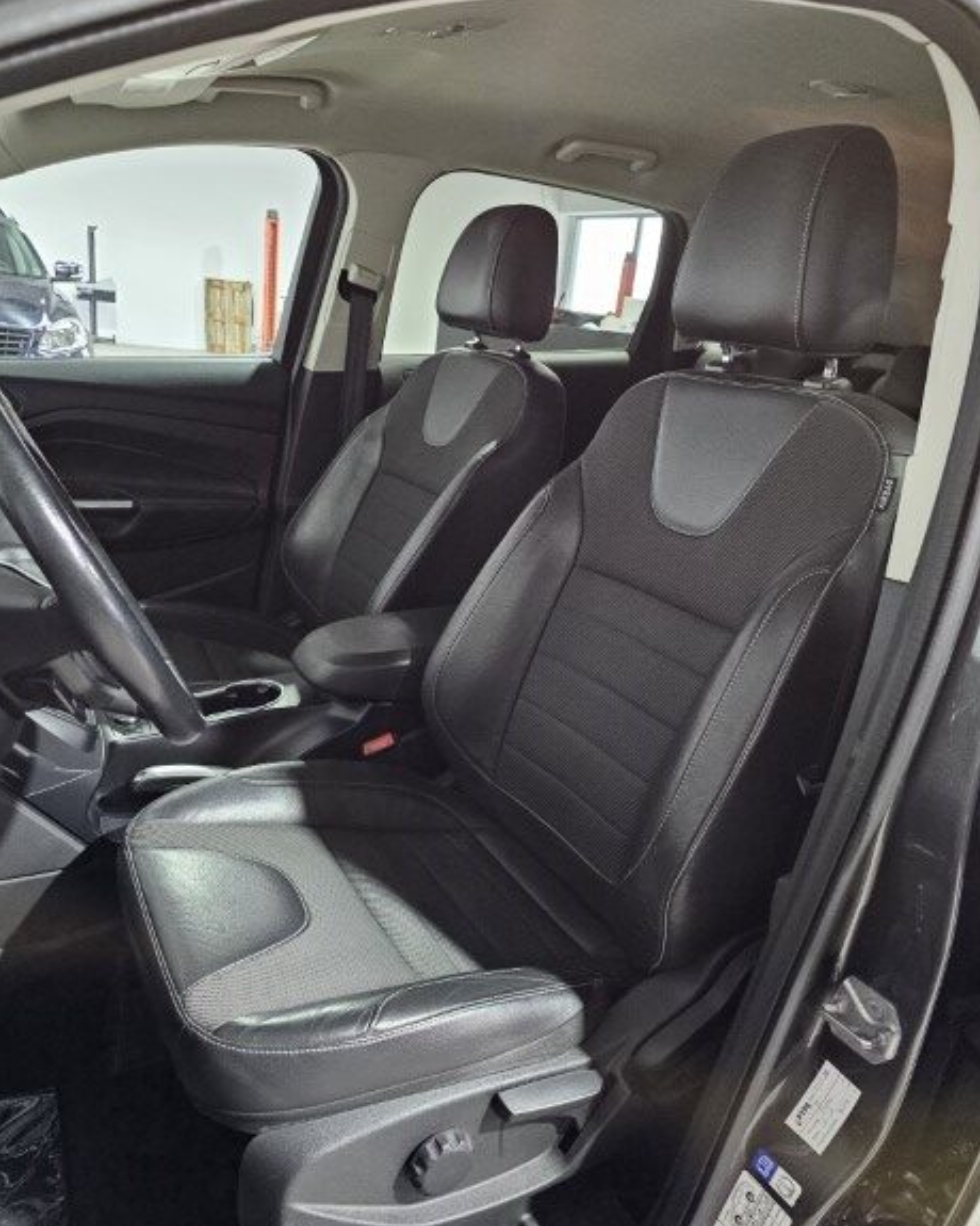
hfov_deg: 56.8
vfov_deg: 68.1
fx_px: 906
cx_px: 471
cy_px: 644
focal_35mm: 25
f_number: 1.7
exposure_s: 1/50
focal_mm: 6.3
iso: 640
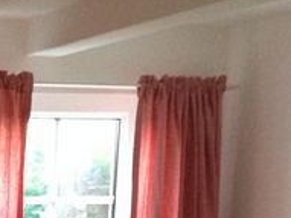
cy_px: 427
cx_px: -200
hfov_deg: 13.2
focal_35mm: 138
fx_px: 1159
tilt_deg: -10.7
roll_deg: +1.5
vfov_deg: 10.0
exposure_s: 1/20
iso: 250
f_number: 2.4
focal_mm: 4.12
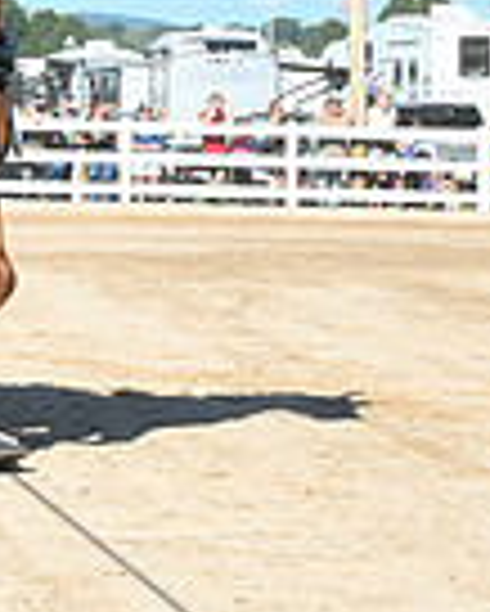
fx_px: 3621
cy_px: -65
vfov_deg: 9.6
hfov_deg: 7.3
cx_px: -656
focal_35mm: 200
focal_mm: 33.5
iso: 400
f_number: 6.3
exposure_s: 1/1117
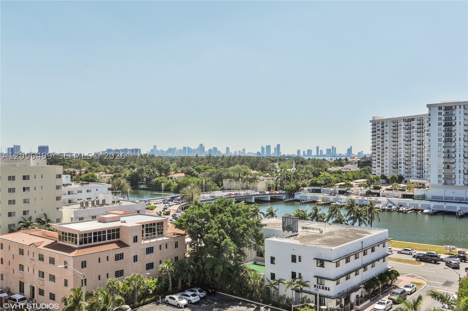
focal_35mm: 35
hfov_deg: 54.5
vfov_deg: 37.8
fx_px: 455
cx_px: 234
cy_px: 156
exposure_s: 1/1000
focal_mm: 35
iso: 200
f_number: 8
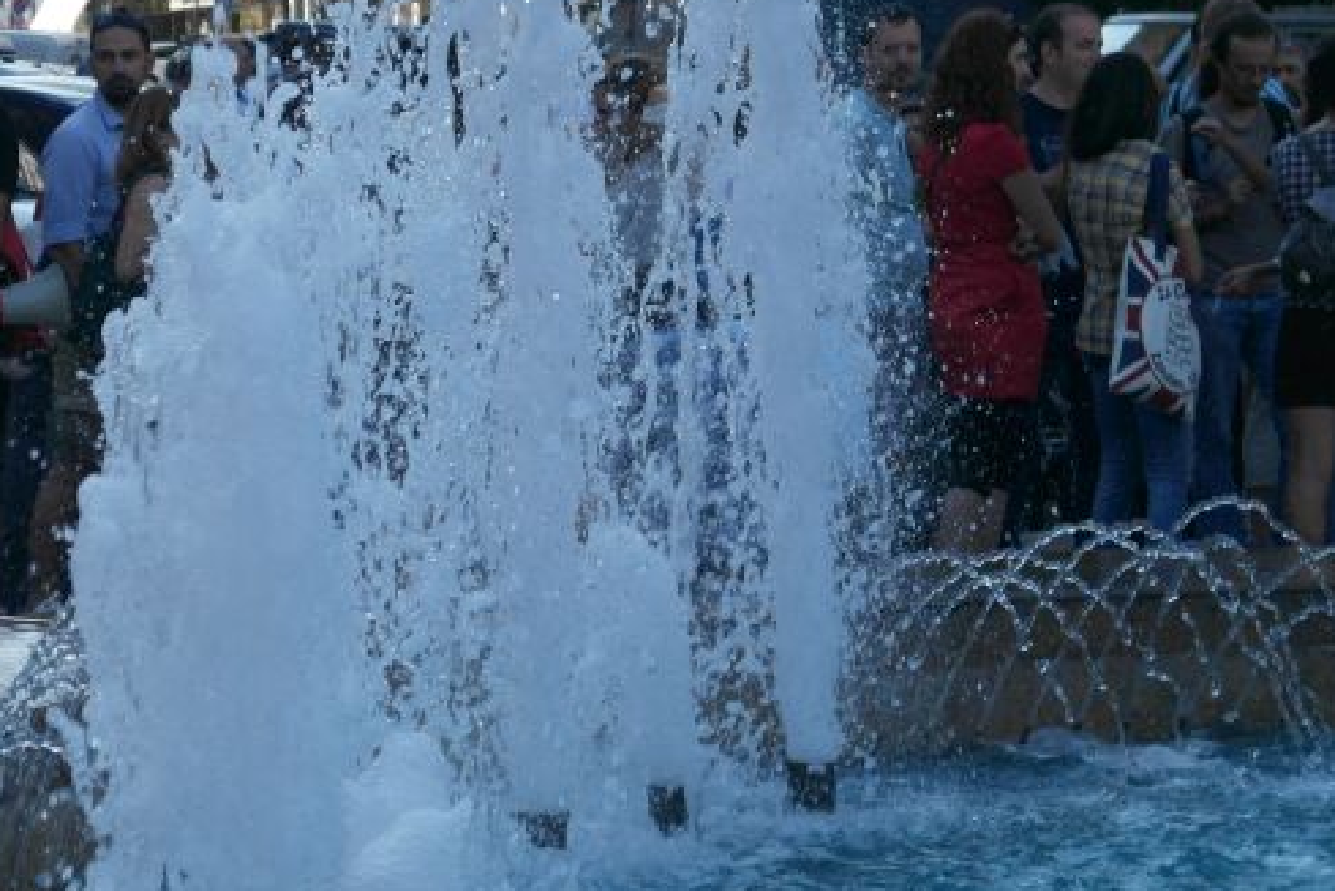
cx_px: 35
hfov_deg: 12.6
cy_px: 410
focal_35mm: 161
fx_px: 5972
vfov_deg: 8.5
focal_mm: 50
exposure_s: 1/250
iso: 200
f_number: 5.6
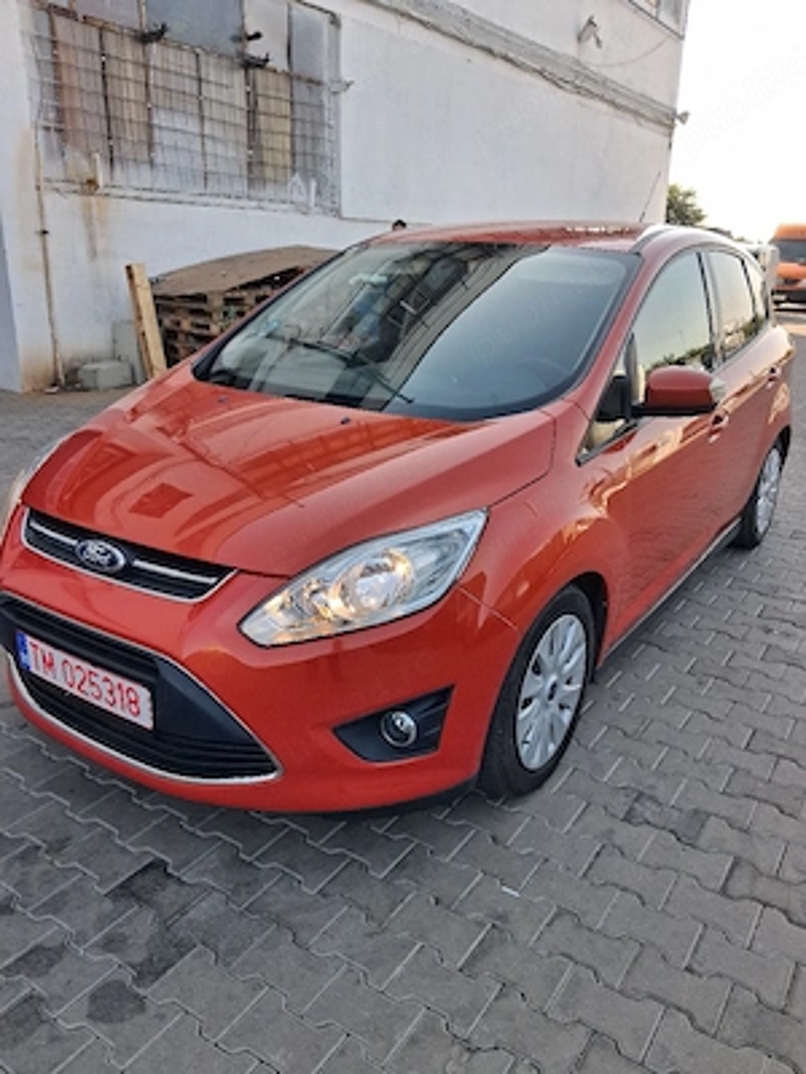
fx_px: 838
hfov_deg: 51.4
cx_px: 403
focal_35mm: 27
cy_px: 537
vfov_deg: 65.3
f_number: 1.8
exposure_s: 1/238
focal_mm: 4
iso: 25
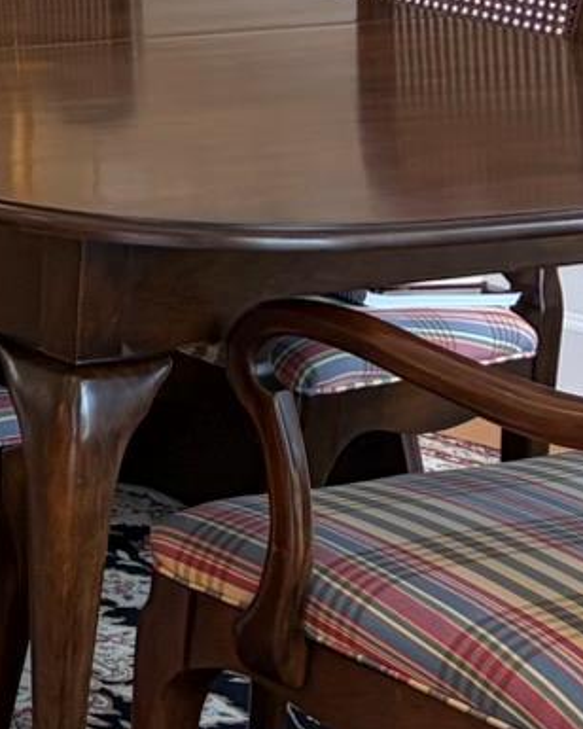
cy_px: -223
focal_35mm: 135
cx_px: -831
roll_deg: -0.4
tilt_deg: -5.6
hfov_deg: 10.0
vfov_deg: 13.7
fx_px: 2912
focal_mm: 5.96
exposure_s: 1/60
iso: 100
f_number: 1.6
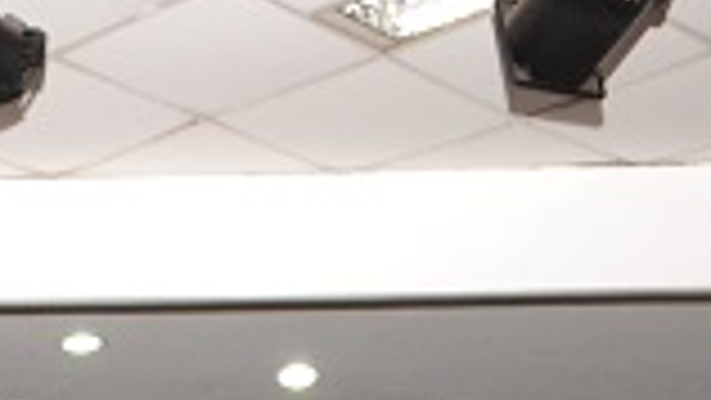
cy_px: 894
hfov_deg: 16.7
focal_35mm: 125
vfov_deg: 8.9
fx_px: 2357
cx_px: -58
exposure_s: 1/60
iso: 1600
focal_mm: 18
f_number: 5.6
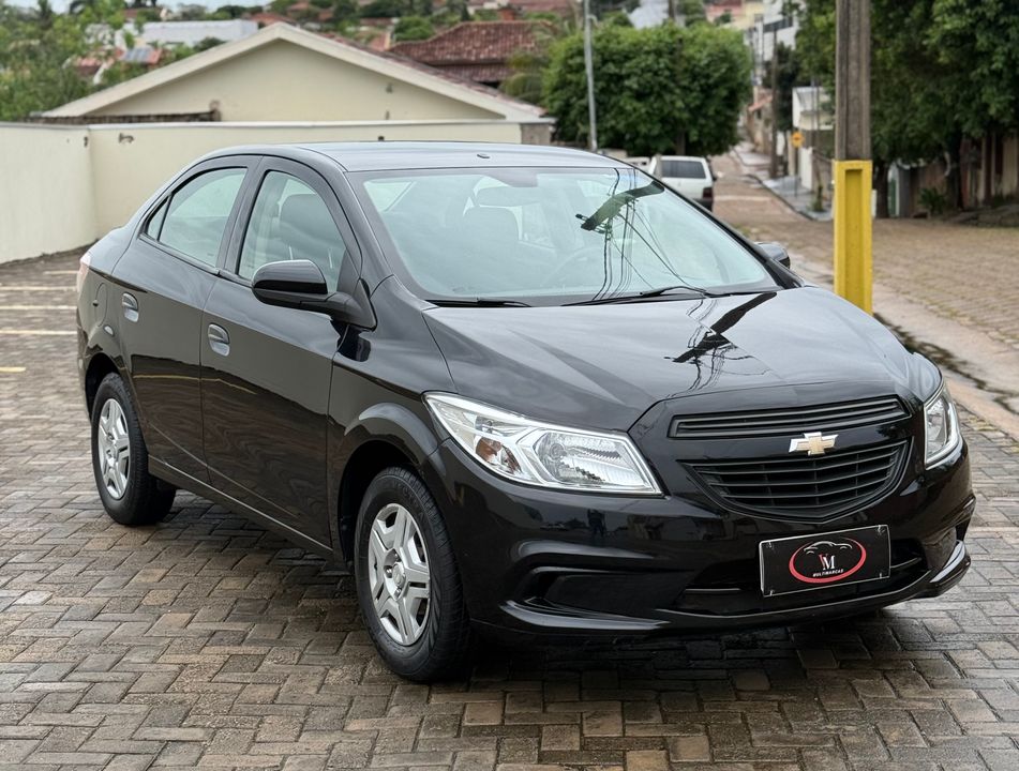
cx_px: 510
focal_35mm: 48
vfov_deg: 30.4
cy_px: 386
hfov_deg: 39.5
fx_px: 1418
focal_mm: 6.76
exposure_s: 1/2033
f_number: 1.78
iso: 64
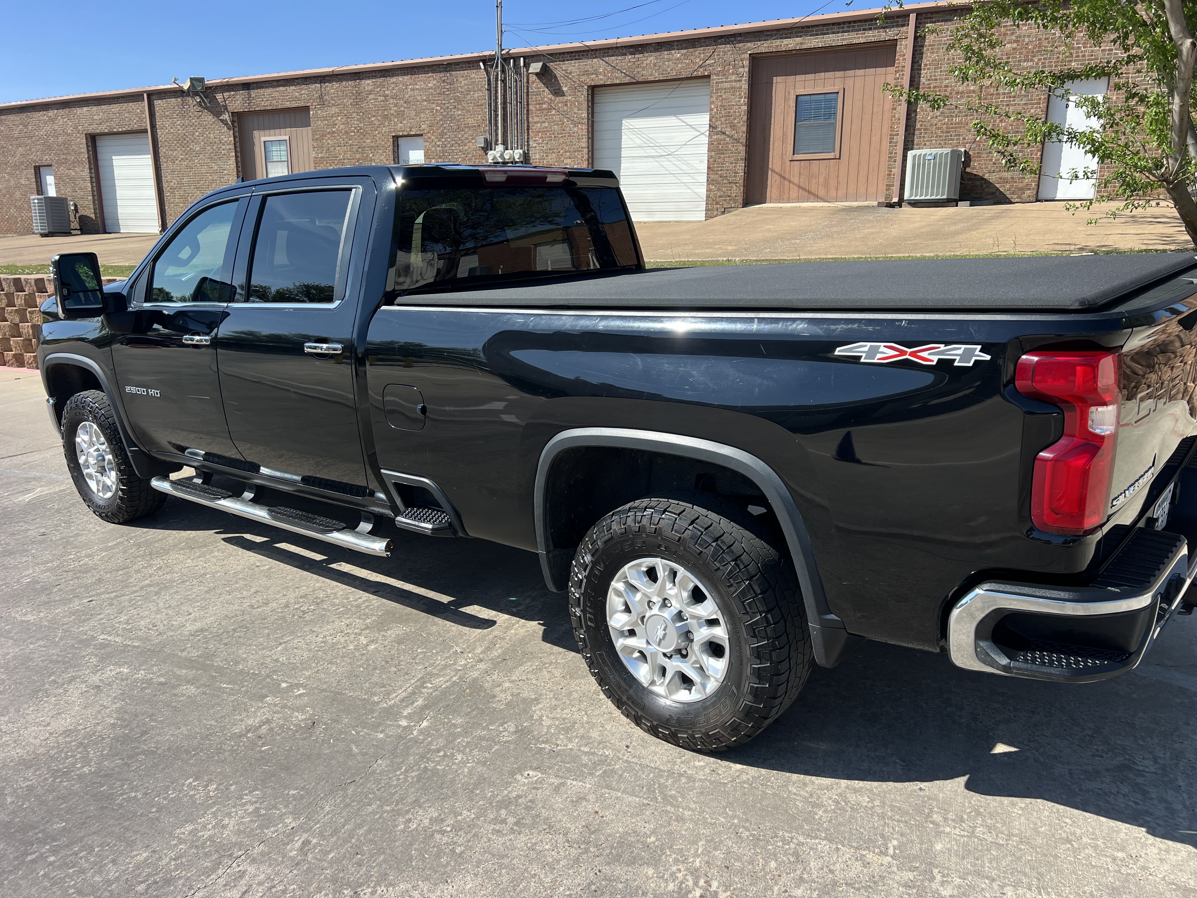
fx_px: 899
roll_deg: -0.9
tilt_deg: -12.3
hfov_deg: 67.3
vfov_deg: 53.1
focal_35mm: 26
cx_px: 598
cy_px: 449
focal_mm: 5.7
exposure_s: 1/2299
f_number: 1.5
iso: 50
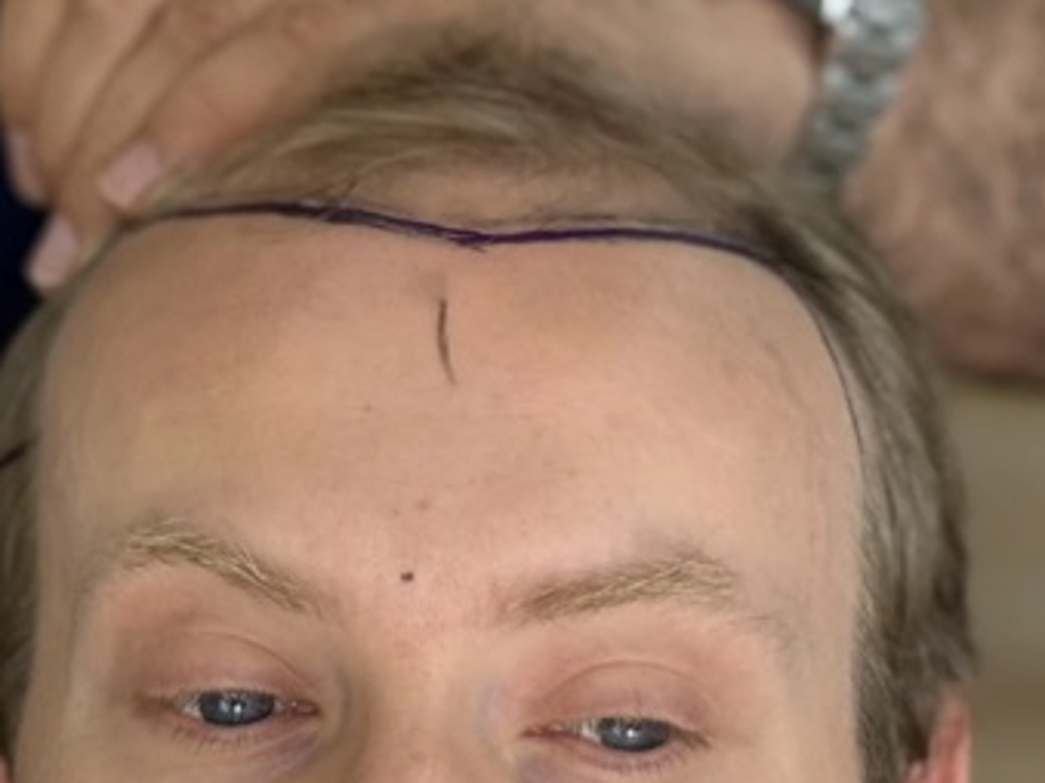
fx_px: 5130
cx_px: 99
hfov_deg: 11.6
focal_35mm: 170
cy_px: -126
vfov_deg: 8.6
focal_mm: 6.76
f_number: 1.78
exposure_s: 1/134
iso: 80
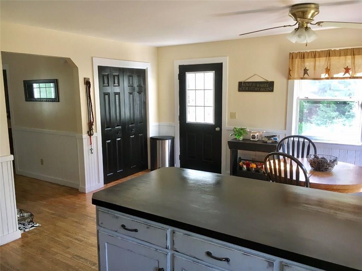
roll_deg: +0.4
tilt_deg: -9.5
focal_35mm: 29
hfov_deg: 61.7
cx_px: 181
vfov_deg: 48.2
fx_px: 303
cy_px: 136
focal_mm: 4.15
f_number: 2.2
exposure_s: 1/30
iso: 32
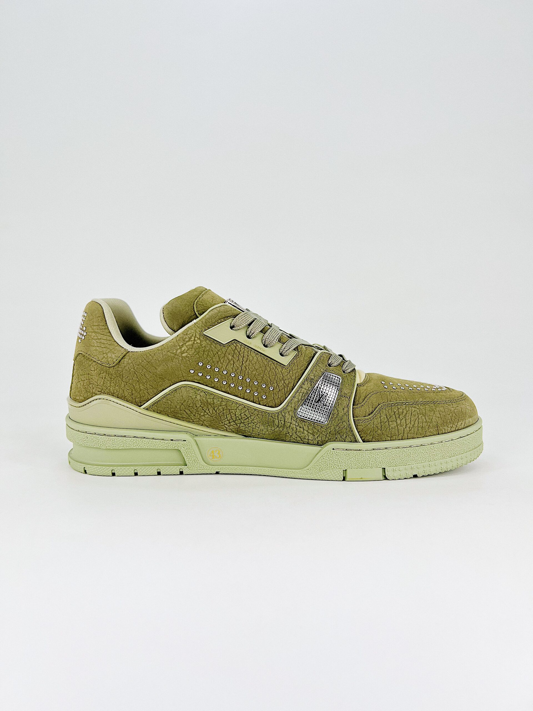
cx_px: 266
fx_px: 534
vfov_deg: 67.3
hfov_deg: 53.1
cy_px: 356
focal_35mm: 26
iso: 50
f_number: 1.5
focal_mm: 5.7
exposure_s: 1/1048
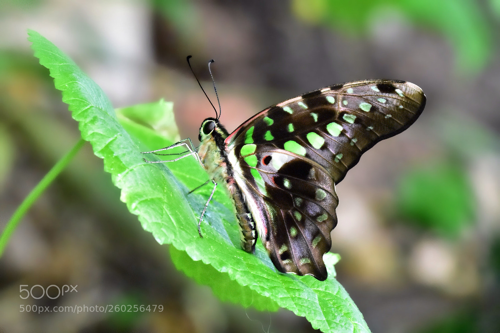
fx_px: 2188
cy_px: 166
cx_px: 250
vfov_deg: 8.7
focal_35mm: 158
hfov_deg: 13.0
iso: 14400
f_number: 13
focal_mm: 105
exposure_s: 1/160
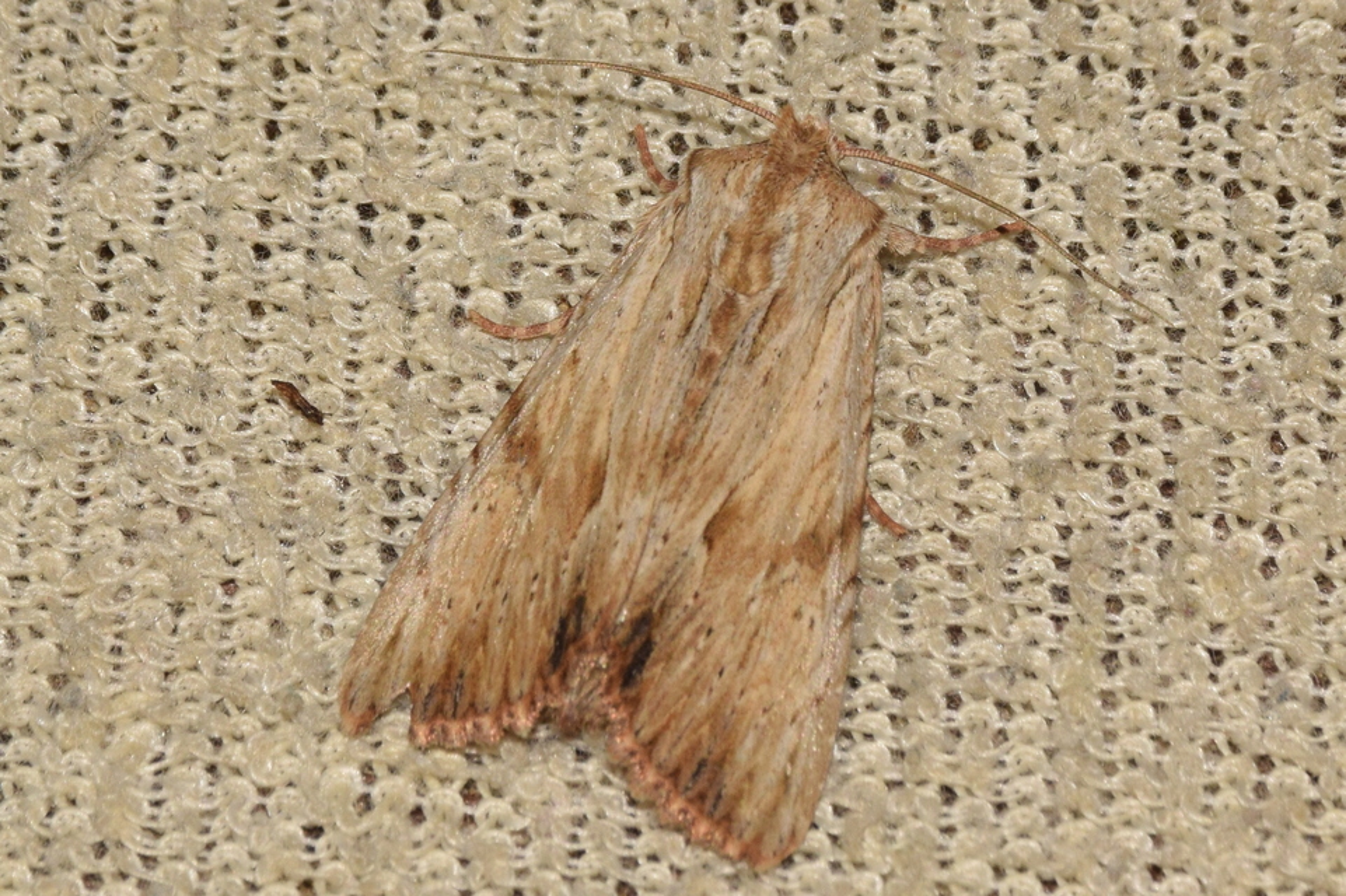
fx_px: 7849
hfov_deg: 9.8
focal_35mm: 210
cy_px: 448
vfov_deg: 6.5
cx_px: 673
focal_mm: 140
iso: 400
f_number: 16
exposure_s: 1/160
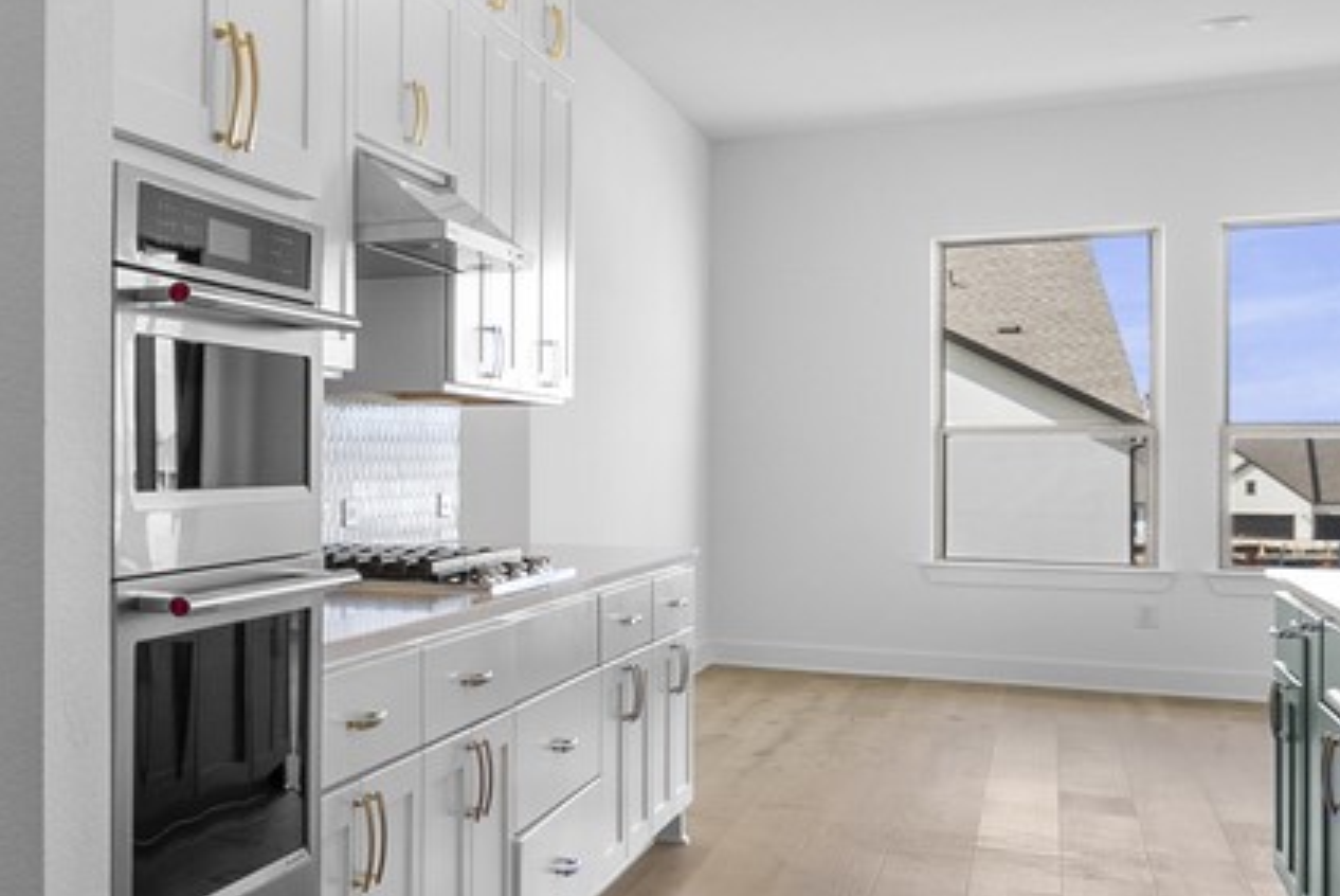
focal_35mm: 46
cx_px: -643
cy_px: 454
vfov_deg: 29.3
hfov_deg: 28.6
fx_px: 1713
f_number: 10
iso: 500
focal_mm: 12
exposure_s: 1/4
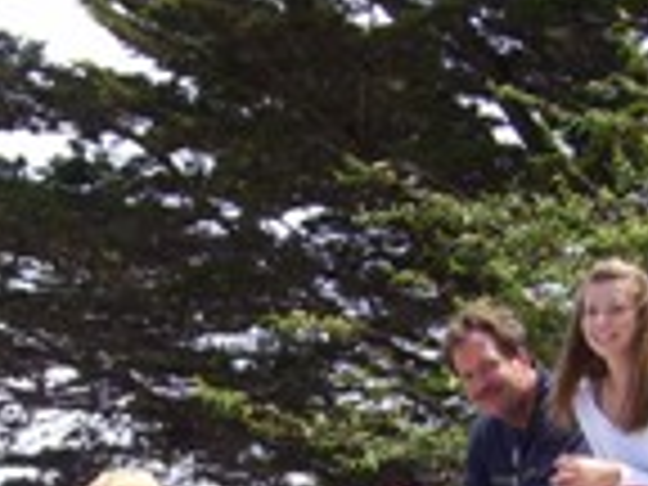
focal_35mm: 165
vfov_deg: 8.9
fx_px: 3089
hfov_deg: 12.0
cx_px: 187
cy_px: 576
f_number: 5.6
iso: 80
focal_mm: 7.6
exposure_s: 1/250
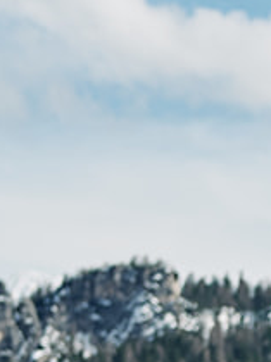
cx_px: 792
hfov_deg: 4.7
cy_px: 922
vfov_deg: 6.2
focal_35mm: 305
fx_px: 3190
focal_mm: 50
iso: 100
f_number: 5.6
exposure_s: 1/420
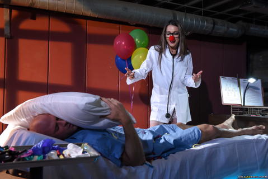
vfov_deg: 33.4
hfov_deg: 48.4
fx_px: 298
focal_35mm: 40
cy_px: 90
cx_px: 134
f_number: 7.1
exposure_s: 1/125
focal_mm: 40
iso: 2000
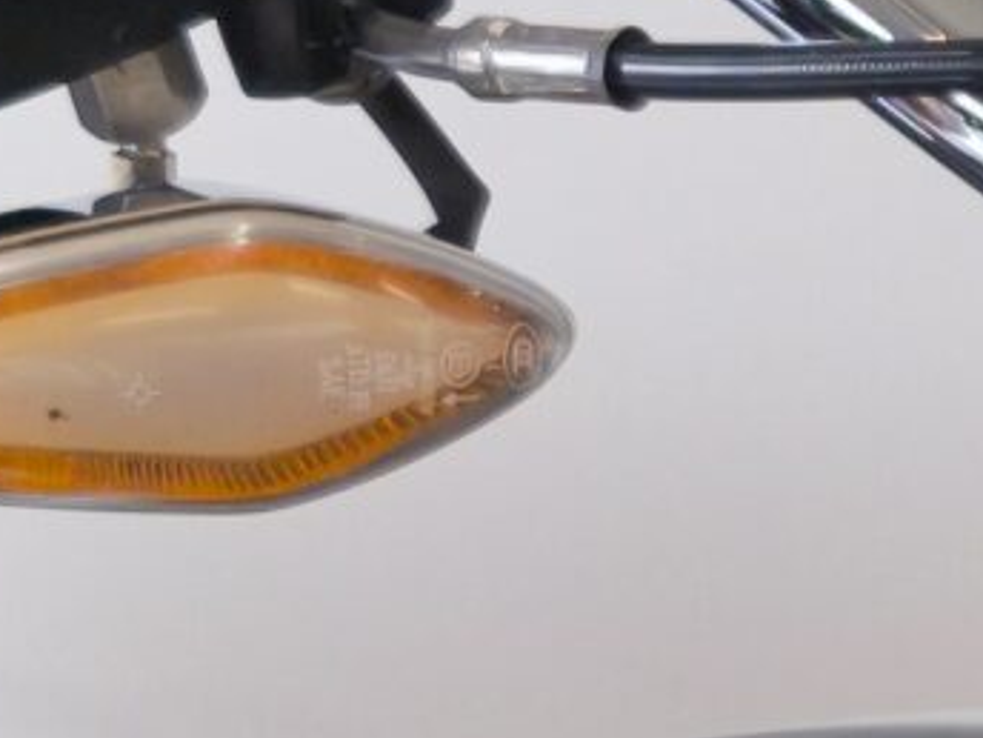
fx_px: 9712
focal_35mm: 342
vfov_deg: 4.3
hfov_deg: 5.5
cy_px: 1425
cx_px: 2563
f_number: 1.6
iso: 80
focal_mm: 6.57
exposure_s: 1/100
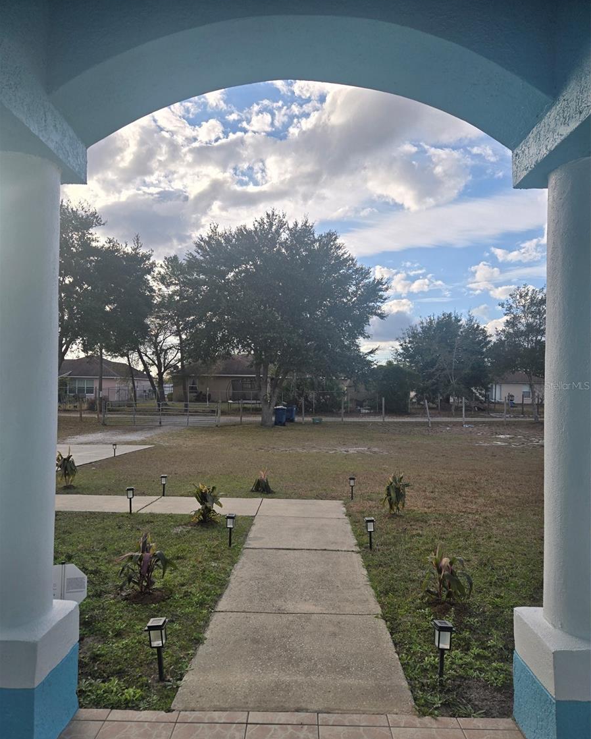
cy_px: 385
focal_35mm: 24
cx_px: 296
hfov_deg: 58.8
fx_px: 525
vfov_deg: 70.2
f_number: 1.8
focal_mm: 5.4
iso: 40
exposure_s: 1/2921
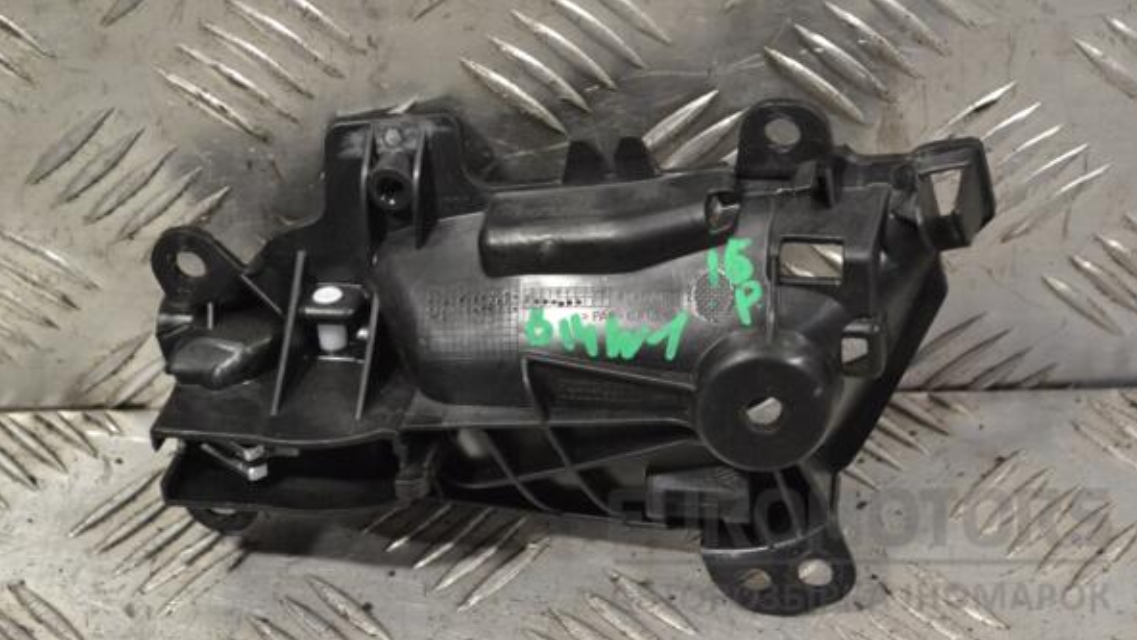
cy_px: 261
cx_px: 572
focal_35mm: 88
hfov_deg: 24.3
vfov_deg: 13.8
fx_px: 2639
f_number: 7.1
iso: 3200
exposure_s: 1/200
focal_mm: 55
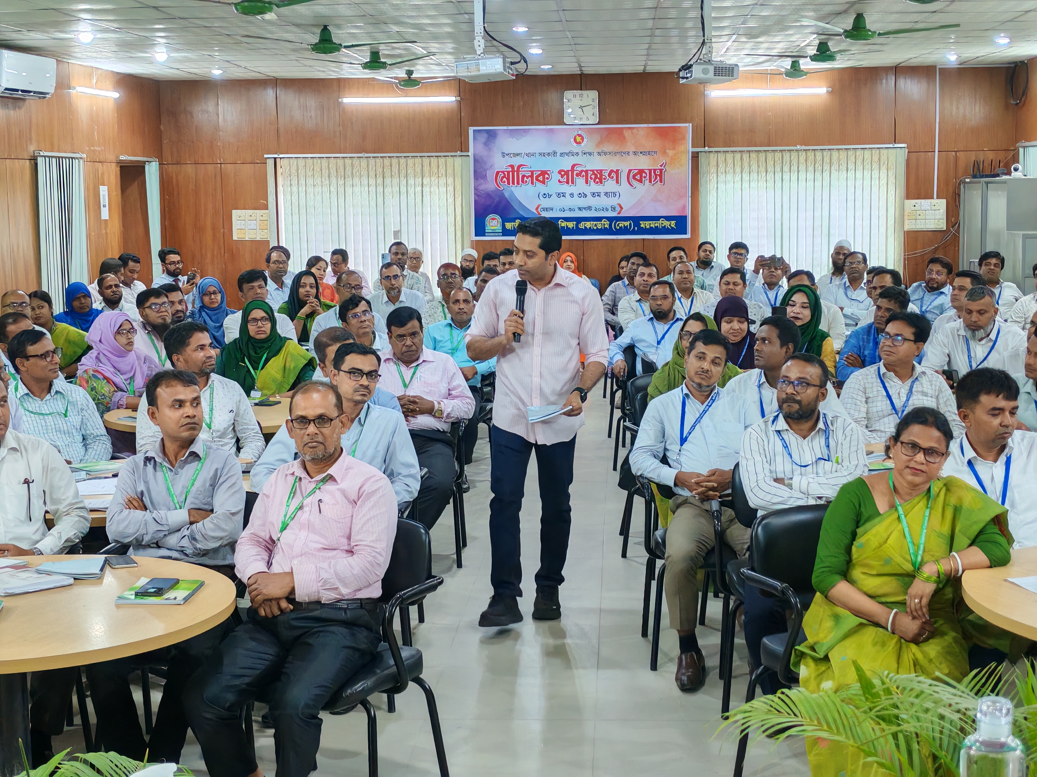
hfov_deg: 35.5
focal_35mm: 54
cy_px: 388
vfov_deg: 27.0
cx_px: 518
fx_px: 1618
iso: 500
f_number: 1.95
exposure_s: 1/50
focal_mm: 5.52
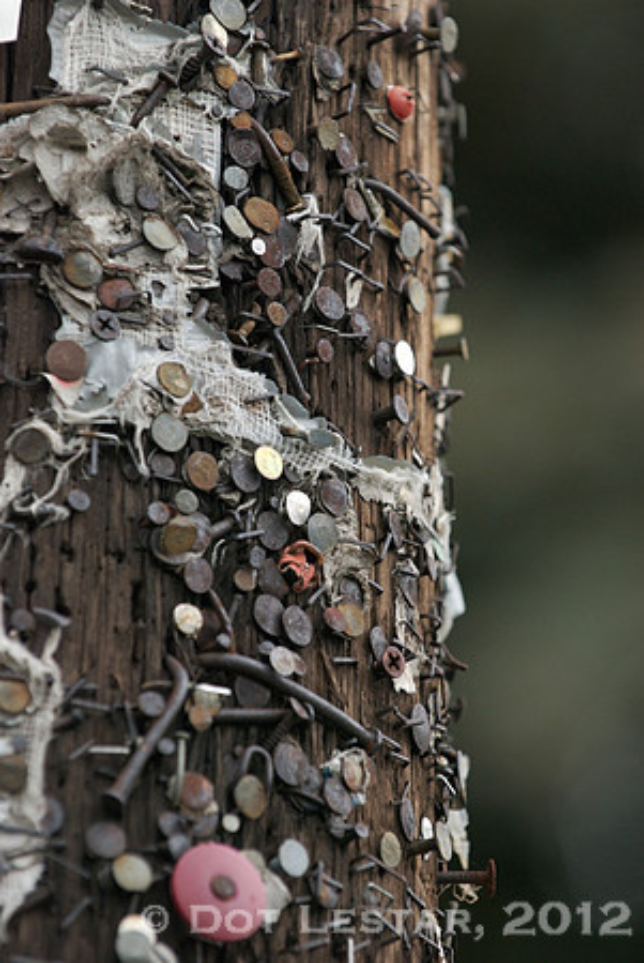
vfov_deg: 6.9
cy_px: 482
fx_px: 8031
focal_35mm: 300
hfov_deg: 4.6
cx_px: 322
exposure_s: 1/320
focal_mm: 200
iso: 400
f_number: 5.6
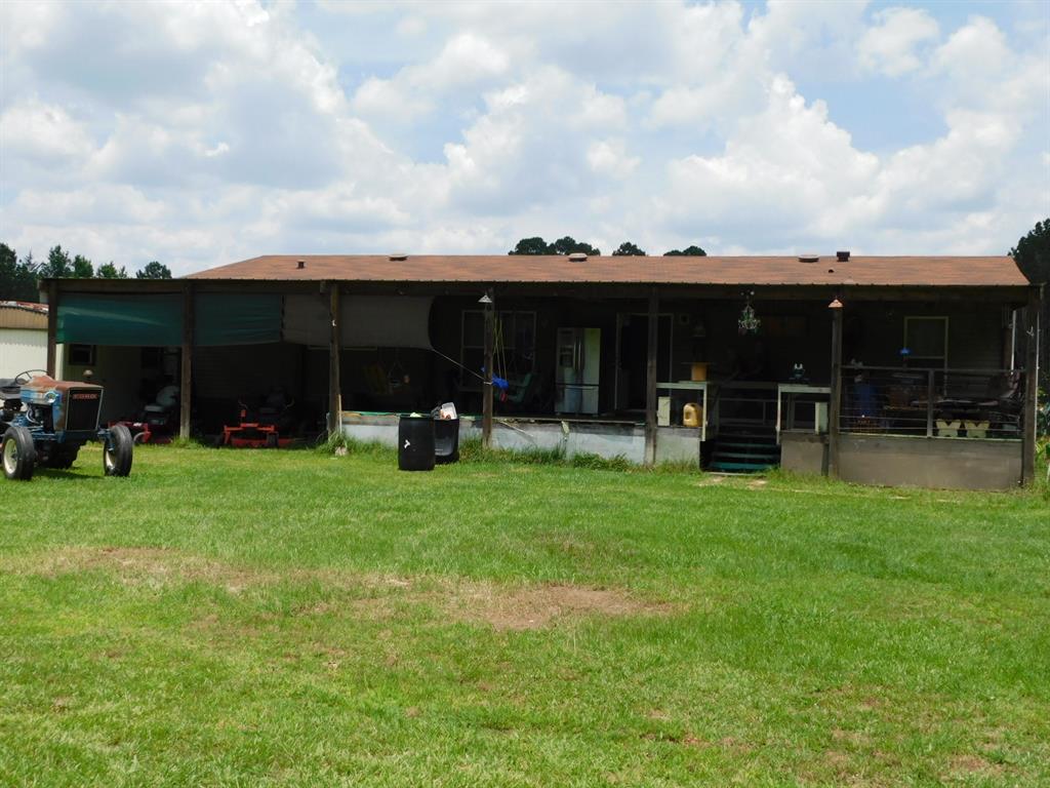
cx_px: 525
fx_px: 1213
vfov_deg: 36.0
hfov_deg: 46.8
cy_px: 394
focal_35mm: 40
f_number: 3.6
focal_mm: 7.1
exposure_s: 1/1250
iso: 125
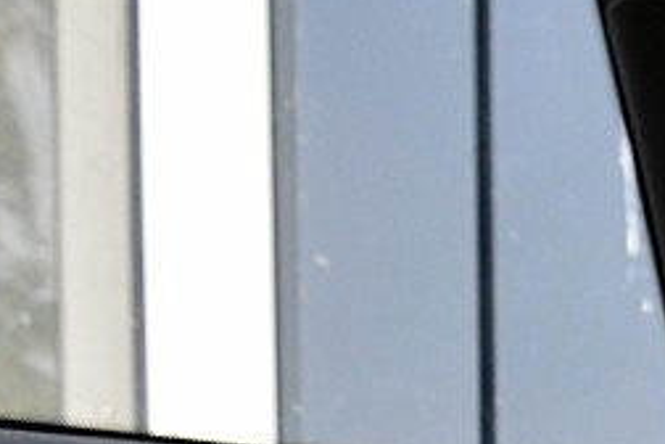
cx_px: 1565
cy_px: 1181
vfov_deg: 7.3
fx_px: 3214
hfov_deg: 10.3
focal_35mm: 174
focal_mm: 18
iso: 800
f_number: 5
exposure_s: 1/60
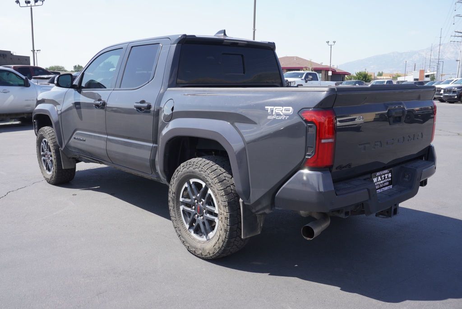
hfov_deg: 59.5
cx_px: 231
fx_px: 404
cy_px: 154
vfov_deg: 41.8
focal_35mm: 32
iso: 100
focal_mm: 21
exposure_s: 1/125
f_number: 8
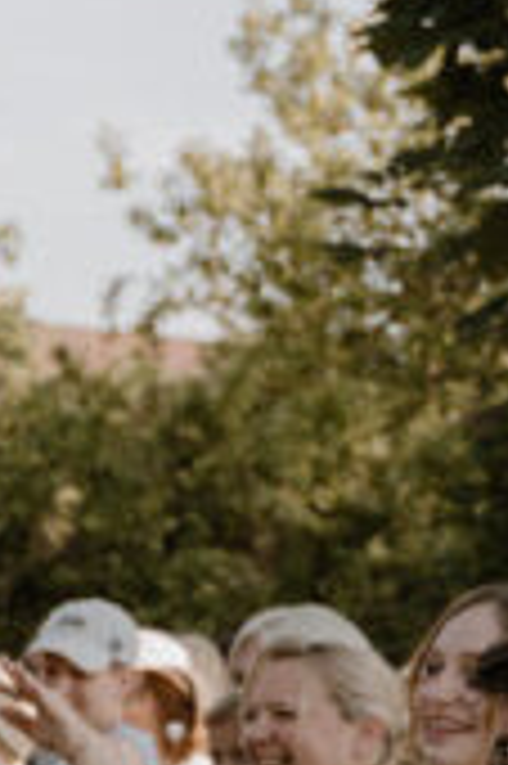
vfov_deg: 12.0
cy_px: 801
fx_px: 3584
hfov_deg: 7.4
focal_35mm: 169
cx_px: -825
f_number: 2.8
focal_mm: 28
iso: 320
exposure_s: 1/2500
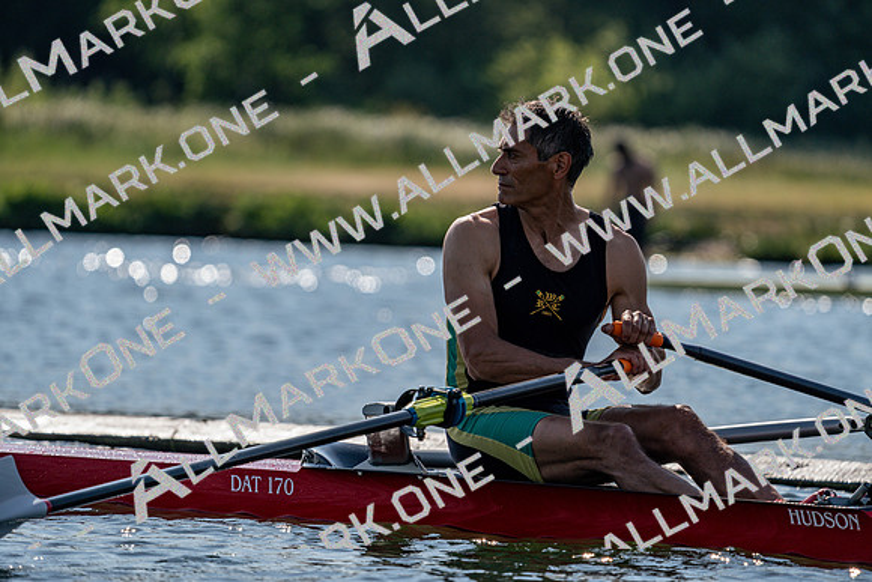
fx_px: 9691
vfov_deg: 3.4
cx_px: 436
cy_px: 291
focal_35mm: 400
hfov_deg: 5.2
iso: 125
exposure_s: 1/1600
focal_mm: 400
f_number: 6.3
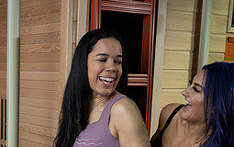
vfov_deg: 15.6
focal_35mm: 81
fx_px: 517
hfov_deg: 24.7
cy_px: 169
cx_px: 17
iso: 200
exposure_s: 1/125
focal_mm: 35
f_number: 2.8
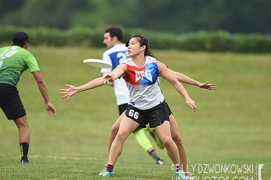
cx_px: 135
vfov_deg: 2.8
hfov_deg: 4.3
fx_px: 3638
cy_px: 83
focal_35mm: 484
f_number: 2.8
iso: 500
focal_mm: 400
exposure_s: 1/1250
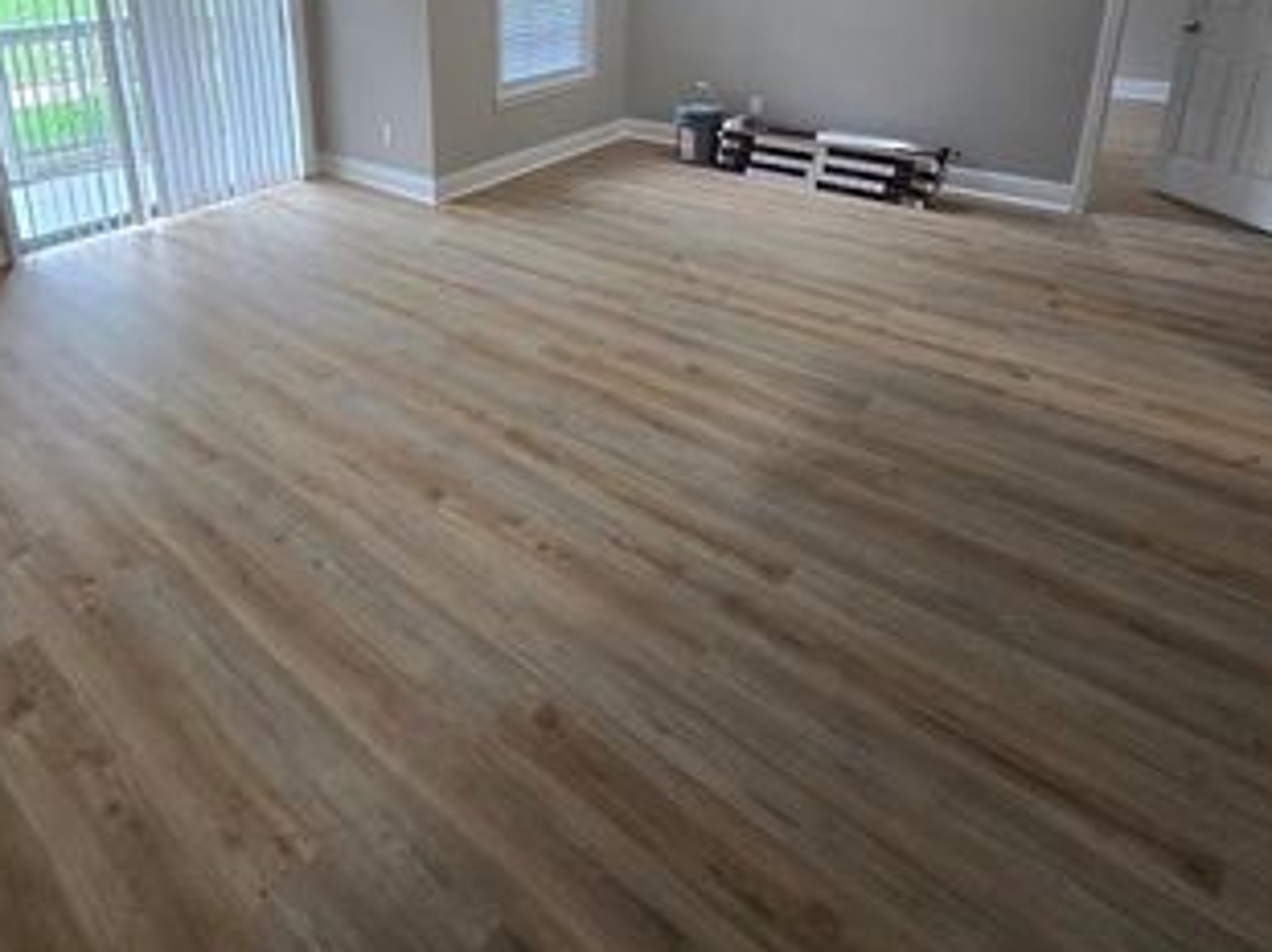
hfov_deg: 77.0
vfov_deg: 58.7
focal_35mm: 21
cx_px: 447
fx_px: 771
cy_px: 195
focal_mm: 2.2
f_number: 2.2
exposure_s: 1/60
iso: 200
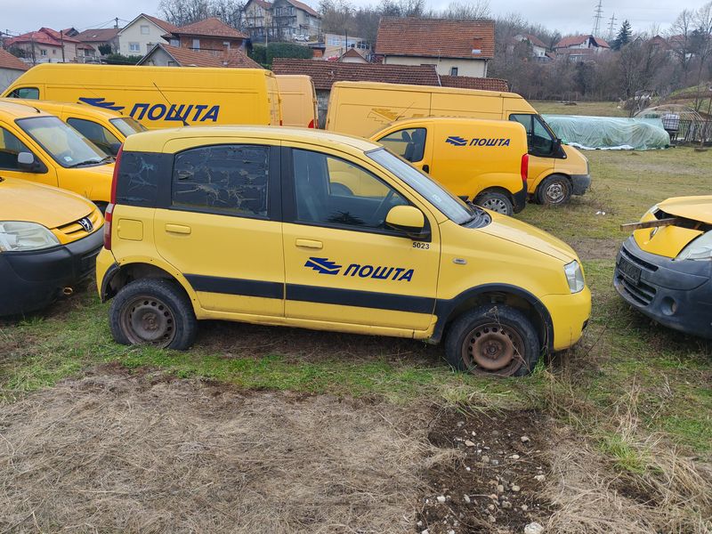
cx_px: 356
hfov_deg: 65.3
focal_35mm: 27
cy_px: 267
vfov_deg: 51.4
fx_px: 555
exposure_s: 1/740
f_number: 1.95
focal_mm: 5.52
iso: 50
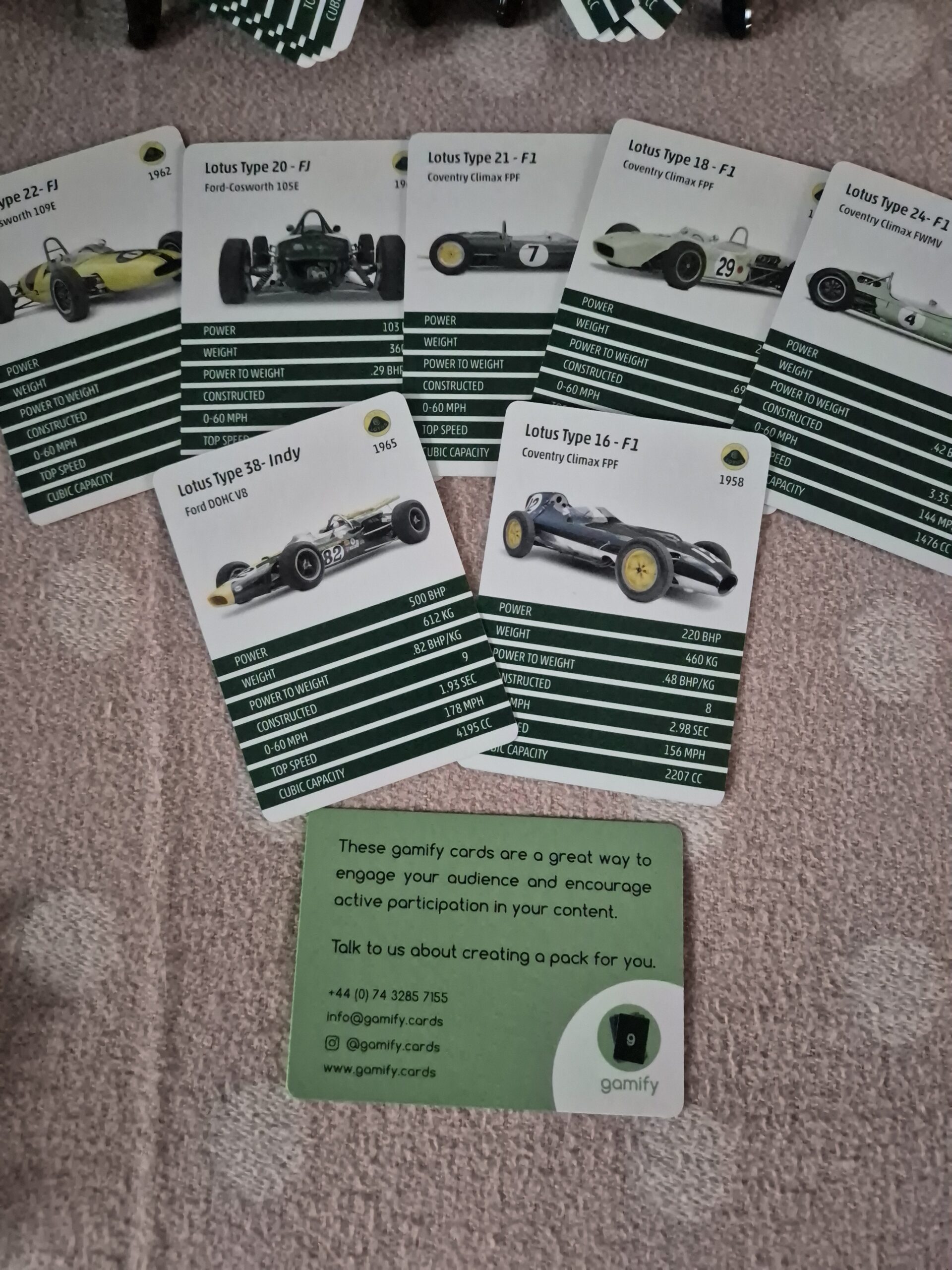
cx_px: 476
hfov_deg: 58.9
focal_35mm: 23
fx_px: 843
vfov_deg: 73.9
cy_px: 635
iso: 2000
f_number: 1.8
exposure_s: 1/100
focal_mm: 5.4
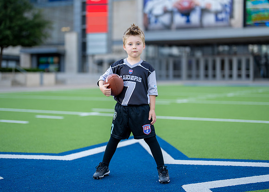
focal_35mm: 62
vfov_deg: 23.0
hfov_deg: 31.9
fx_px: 471
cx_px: 136
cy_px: 86
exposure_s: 1/2000
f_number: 1.2
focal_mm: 50
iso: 100
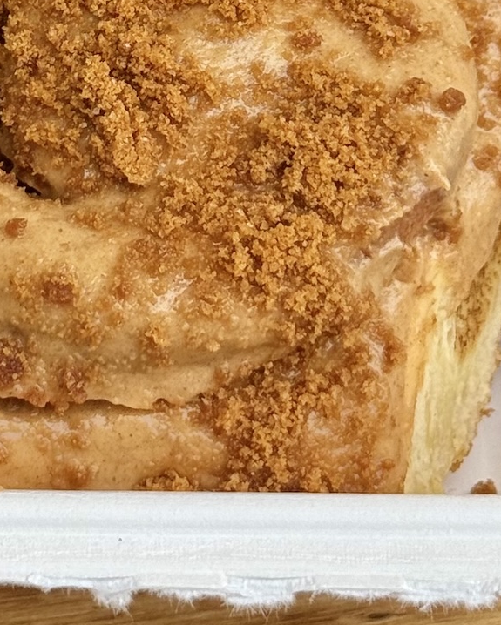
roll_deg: -2.2
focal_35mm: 167
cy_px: -37
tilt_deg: -27.6
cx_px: 101
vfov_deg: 11.4
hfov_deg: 9.2
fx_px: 3093
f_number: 1.78
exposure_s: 1/1754
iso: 80
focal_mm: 6.76
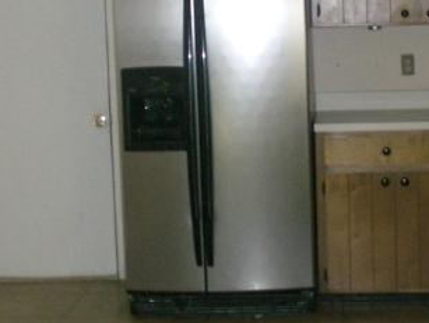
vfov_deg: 17.0
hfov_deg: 22.3
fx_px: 1079
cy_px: 112
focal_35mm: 87
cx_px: 310
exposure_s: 1/60
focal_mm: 6.3
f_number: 3.1
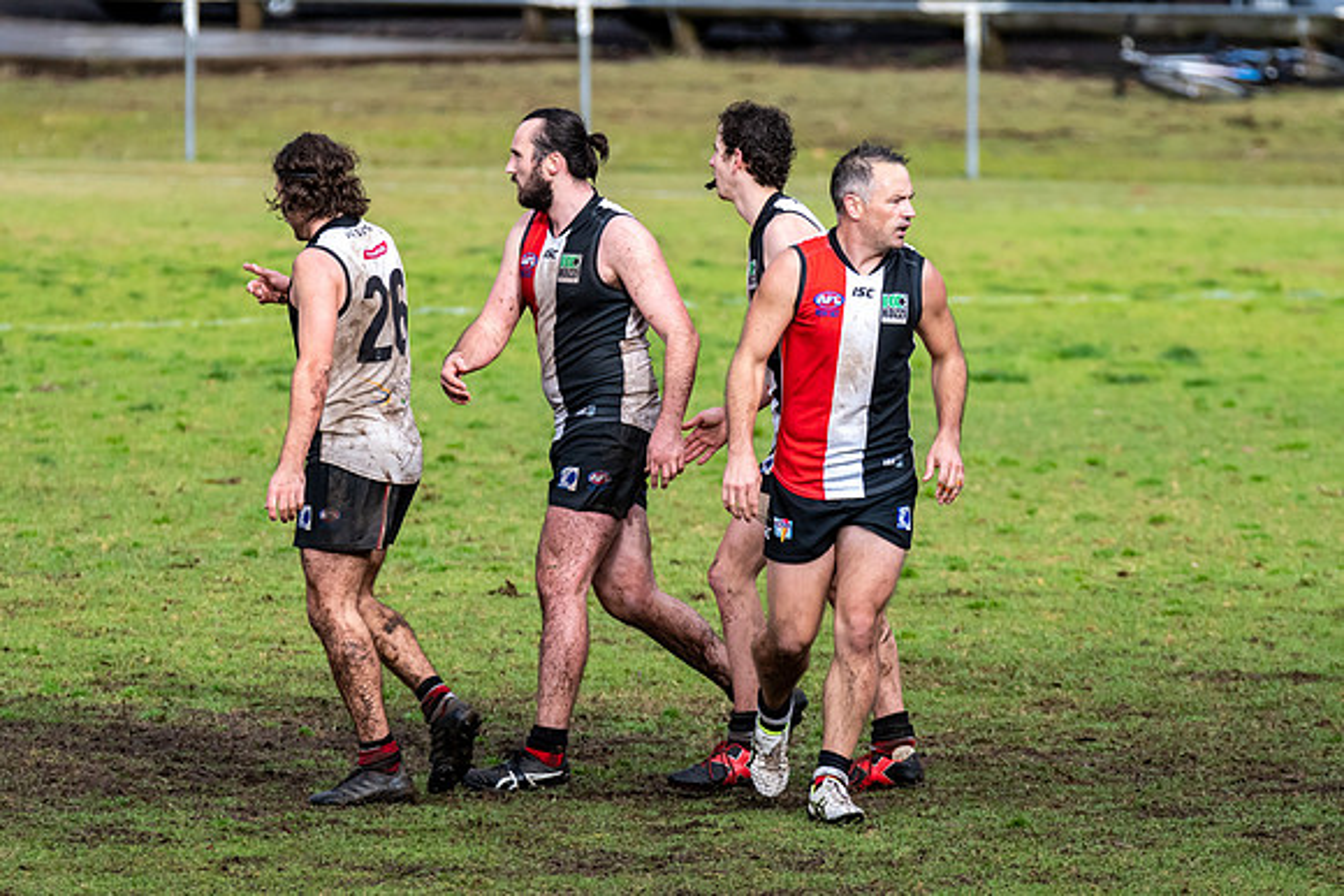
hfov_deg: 3.8
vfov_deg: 2.5
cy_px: 448
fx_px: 20164
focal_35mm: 540
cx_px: 672
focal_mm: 360
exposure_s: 1/1600
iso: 1250
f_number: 7.1
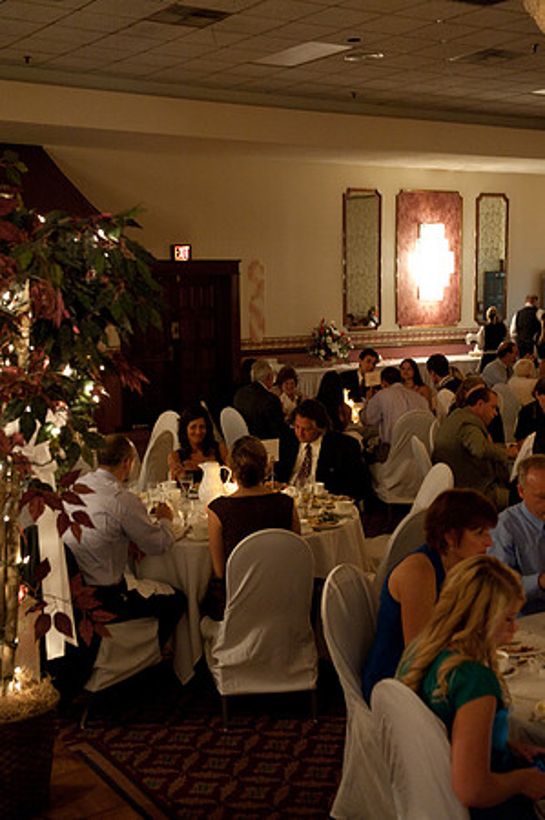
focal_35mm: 48
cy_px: 410
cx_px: 272
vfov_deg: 41.2
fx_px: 1092
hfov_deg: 28.0
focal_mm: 48
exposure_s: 1/40
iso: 3200
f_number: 4
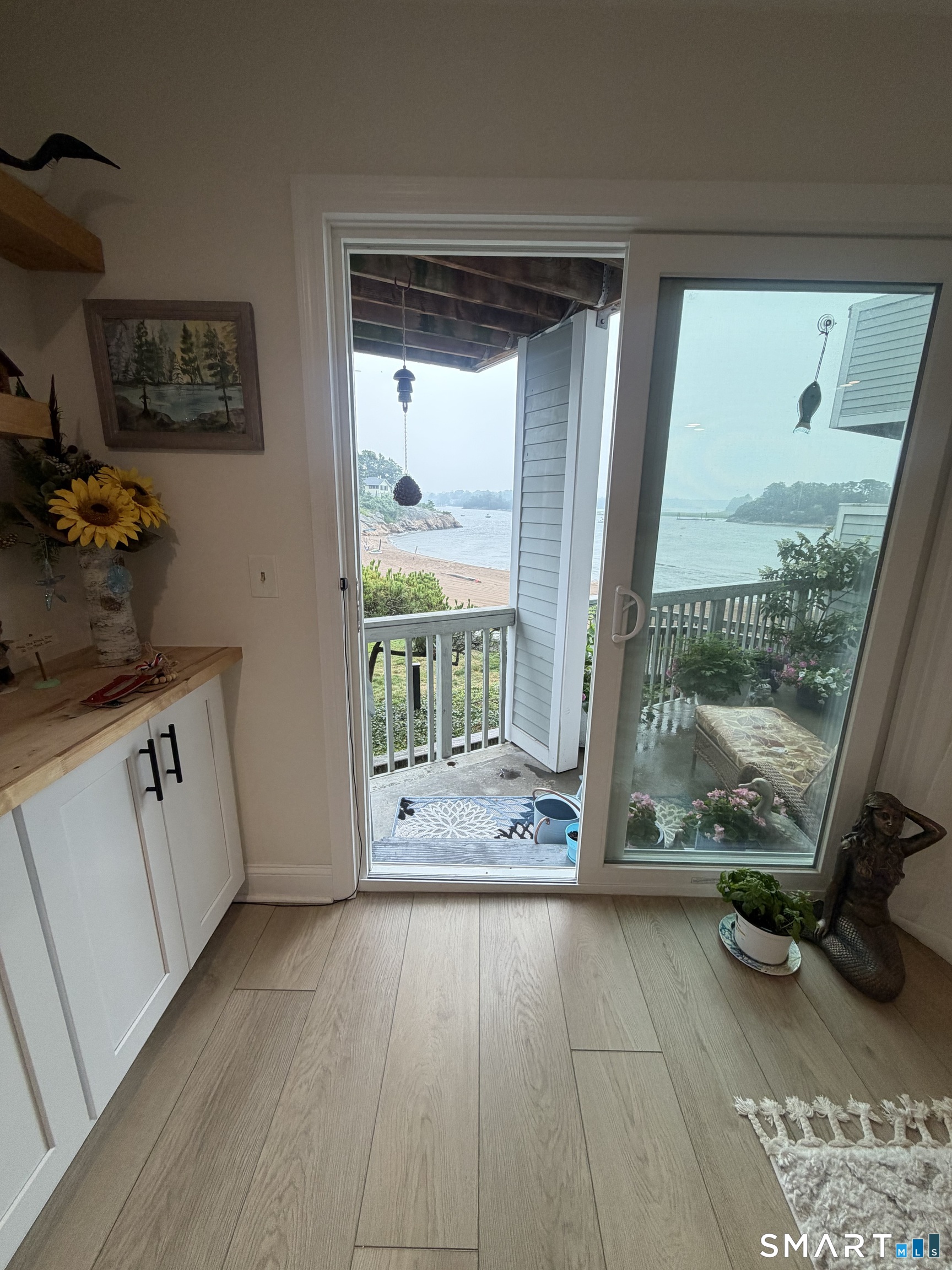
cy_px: 635
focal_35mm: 14
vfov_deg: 102.1
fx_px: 513
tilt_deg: -12.8
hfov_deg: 85.7
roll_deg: -0.9
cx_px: 476
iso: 125
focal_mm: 2.22
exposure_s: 1/121
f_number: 2.2
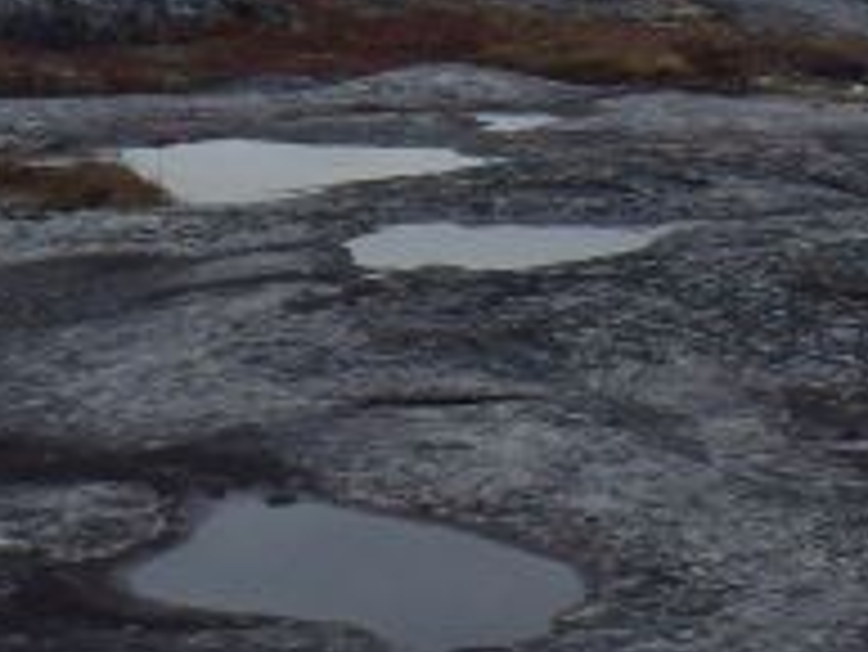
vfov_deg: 8.4
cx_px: 693
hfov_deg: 11.3
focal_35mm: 174
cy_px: -193
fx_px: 4366
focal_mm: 7.5
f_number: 5
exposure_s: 1/500
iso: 125
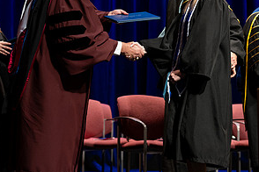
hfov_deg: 14.9
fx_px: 993
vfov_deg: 9.9
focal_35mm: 138
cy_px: 66
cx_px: 152
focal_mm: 70
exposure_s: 1/200
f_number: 2.8
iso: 500
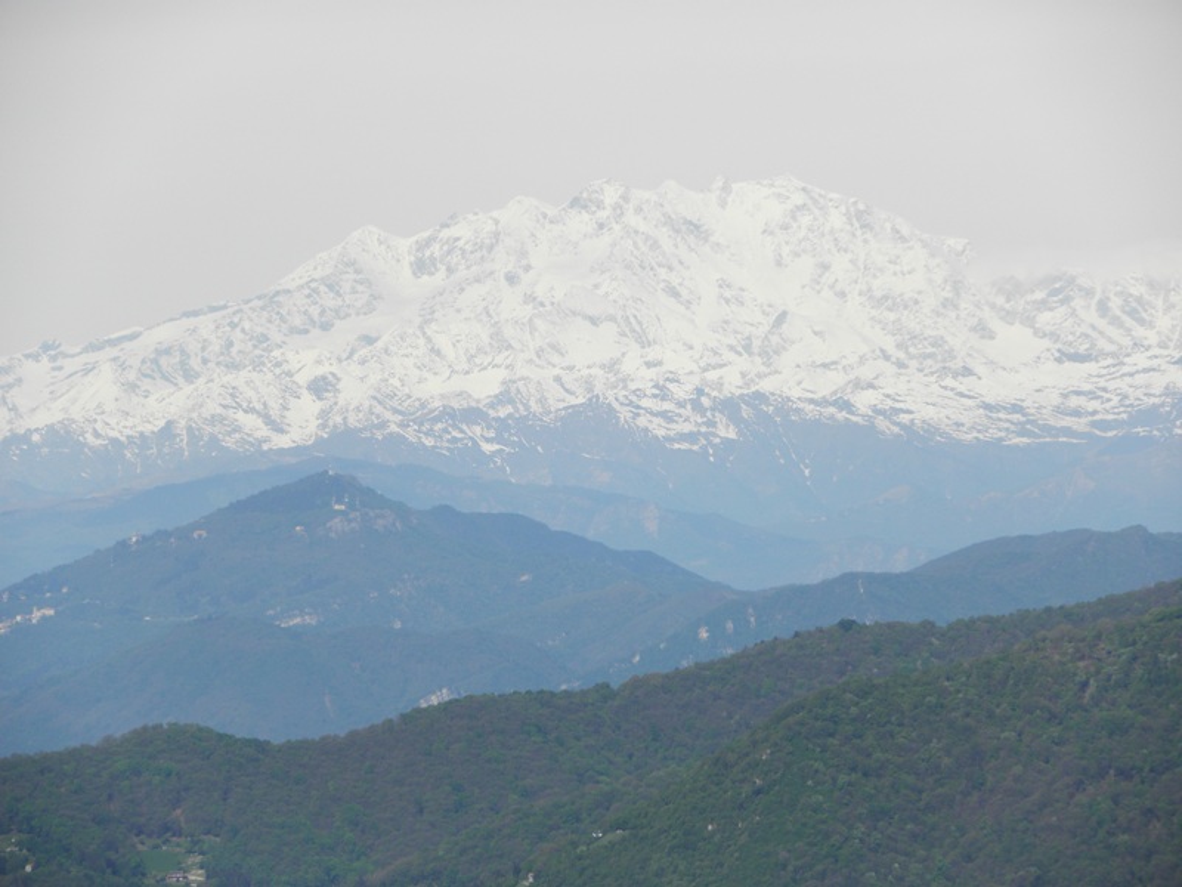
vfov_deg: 4.4
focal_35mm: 336
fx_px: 11473
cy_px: 444
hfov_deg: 5.9
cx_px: 591
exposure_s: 1/500
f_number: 5.6
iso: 64
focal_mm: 59.89
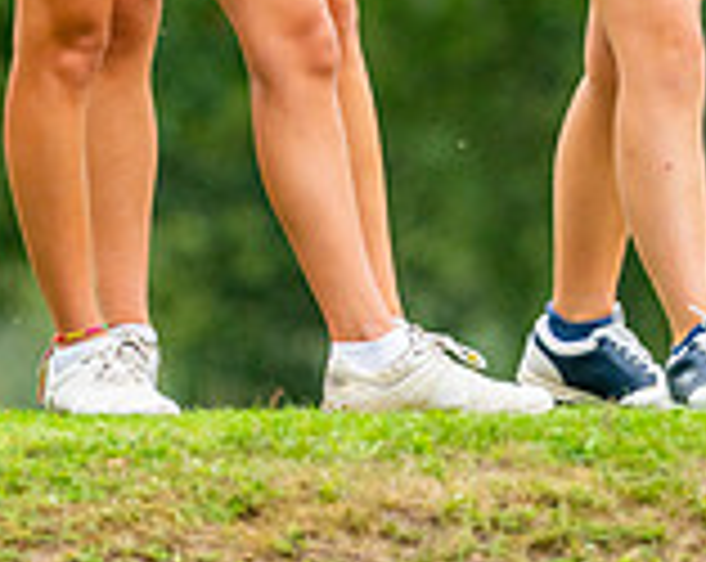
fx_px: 25298
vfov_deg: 1.3
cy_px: -391
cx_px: 382
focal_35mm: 1213
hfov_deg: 1.6
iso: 400
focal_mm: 300
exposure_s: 1/1600
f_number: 4.5
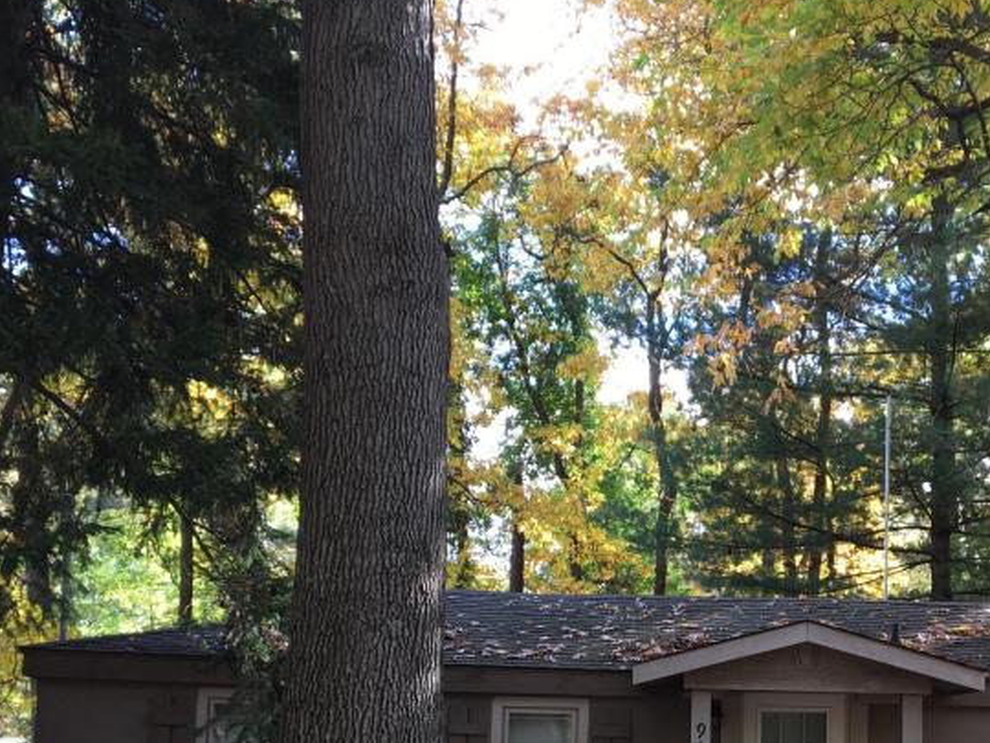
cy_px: 679
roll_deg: -1.3
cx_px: 642
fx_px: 1573
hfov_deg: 34.7
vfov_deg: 25.7
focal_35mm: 55
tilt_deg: +3.5
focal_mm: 4.15
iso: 25
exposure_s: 1/60
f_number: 2.2
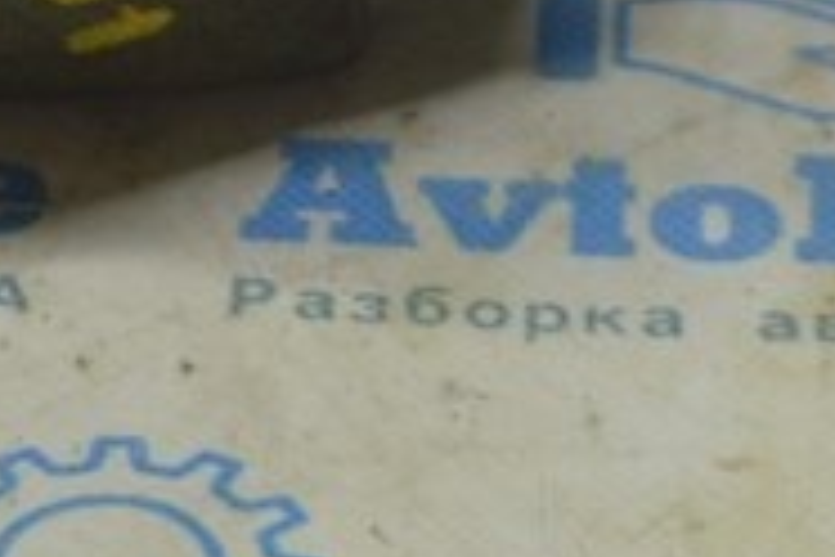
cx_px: 489
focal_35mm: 313
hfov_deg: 6.6
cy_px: -802
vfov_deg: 4.3
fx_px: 7259
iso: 400
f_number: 5.6
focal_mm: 38
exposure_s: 1/40
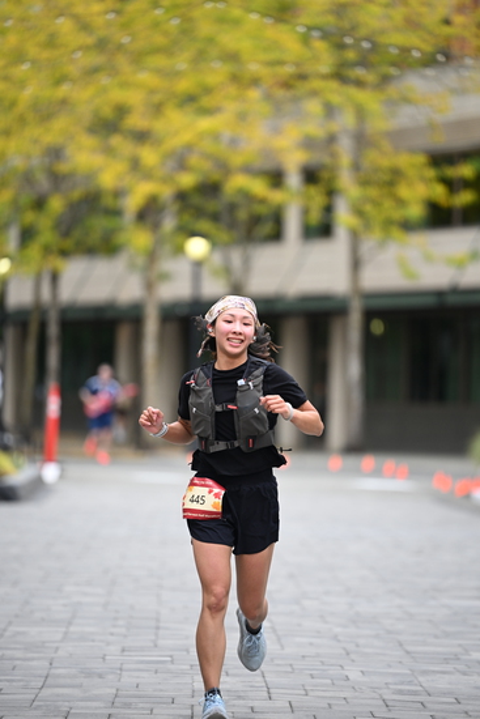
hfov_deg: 7.2
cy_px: 360
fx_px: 3797
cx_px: 240
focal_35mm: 190
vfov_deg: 10.8
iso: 640
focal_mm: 190
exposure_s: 1/2000
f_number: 2.8
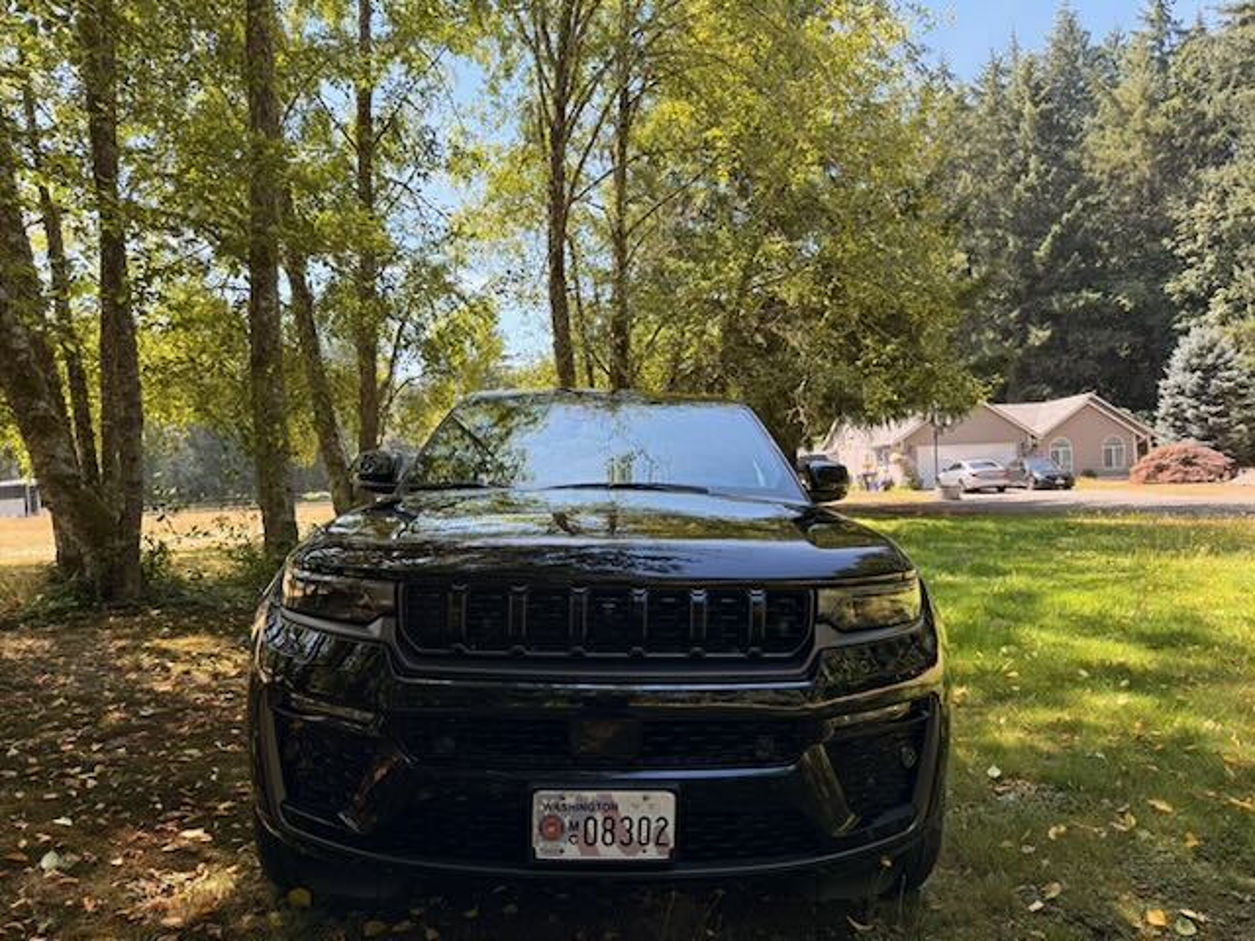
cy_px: 470
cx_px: 628
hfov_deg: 71.6
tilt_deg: +2.1
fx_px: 870
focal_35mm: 24
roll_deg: +1.6
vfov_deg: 56.8
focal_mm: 6.76
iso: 100
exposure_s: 1/695
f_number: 1.78
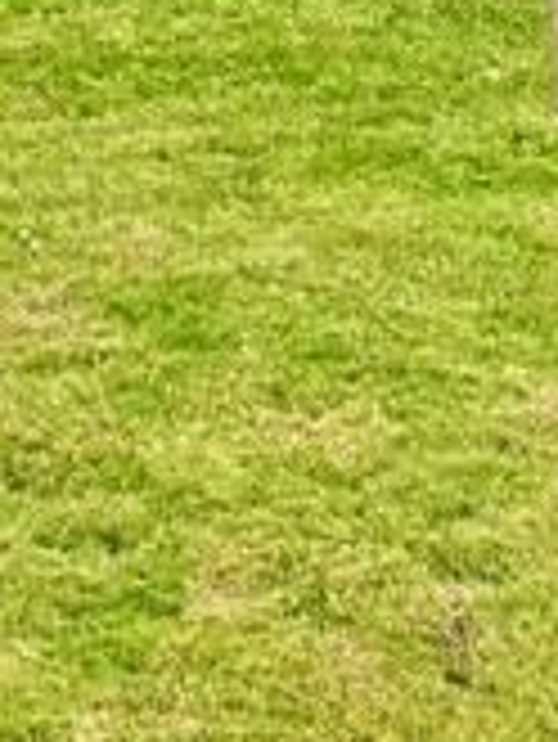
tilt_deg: +9.8
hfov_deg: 10.0
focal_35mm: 149
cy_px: -1142
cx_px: 356
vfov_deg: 10.9
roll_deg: -2.2
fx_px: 3198
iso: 80
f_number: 1.78
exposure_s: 1/695
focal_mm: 6.76
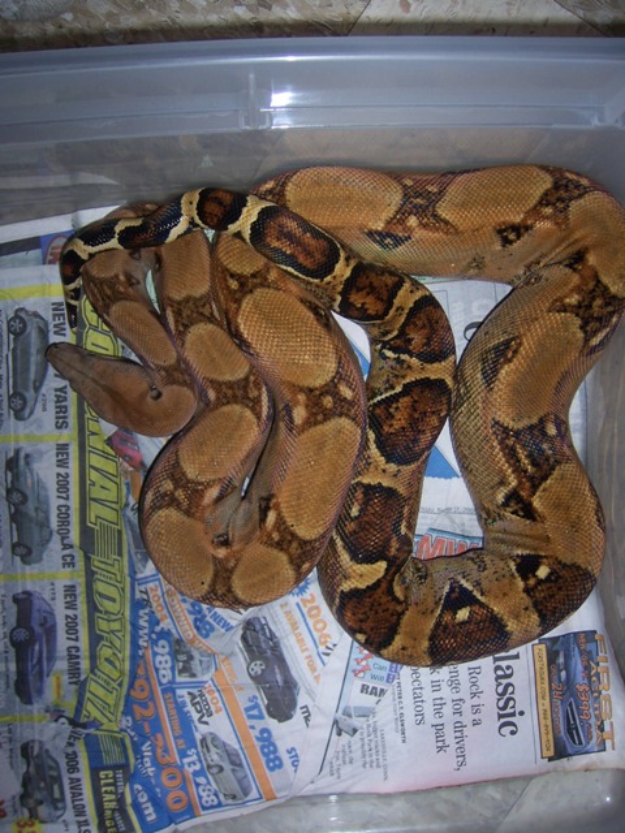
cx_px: 312
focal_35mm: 36
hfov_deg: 39.7
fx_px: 867
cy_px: 416
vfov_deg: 51.4
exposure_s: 1/60
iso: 80
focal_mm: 6.2
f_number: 2.8
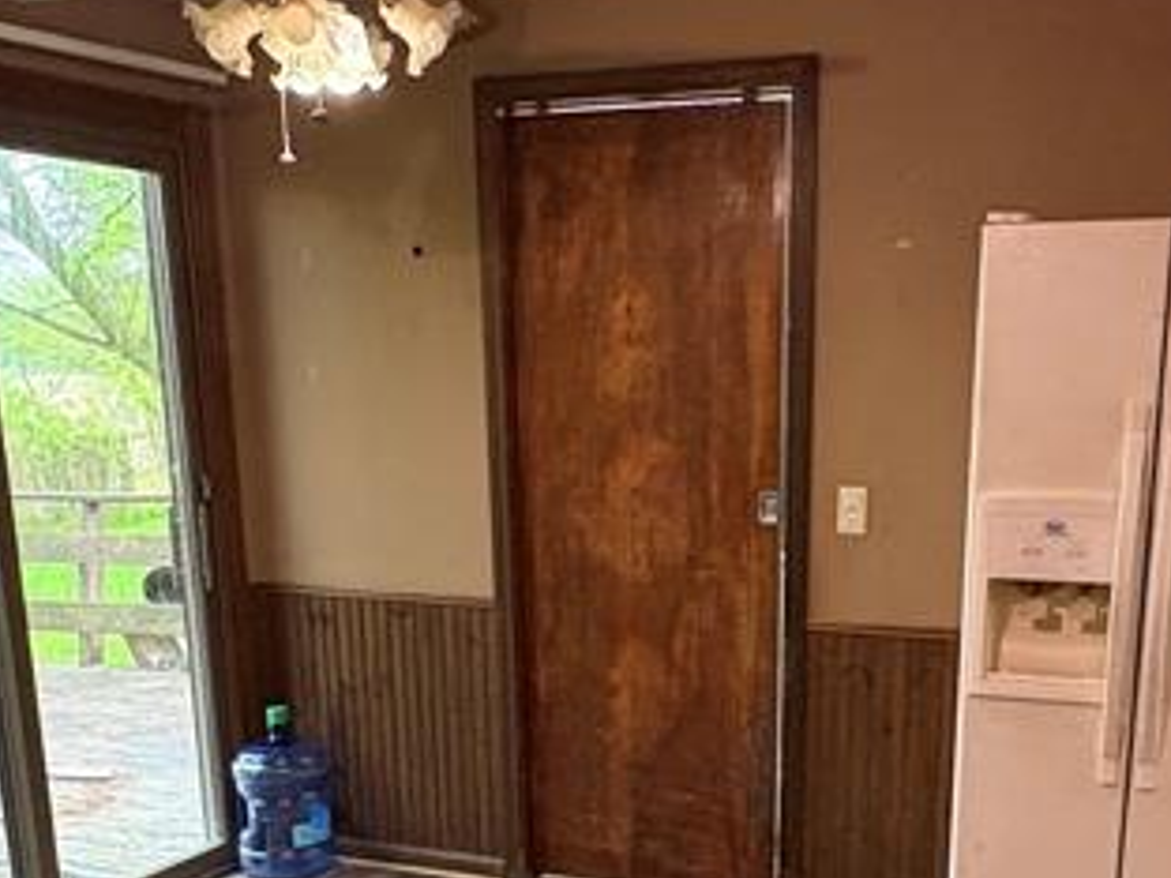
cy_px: 848
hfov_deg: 41.1
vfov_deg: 29.7
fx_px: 1556
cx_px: 687
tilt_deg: -17.5
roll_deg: +0.6
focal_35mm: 46
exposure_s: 1/60
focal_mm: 2.22
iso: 400
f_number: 2.2
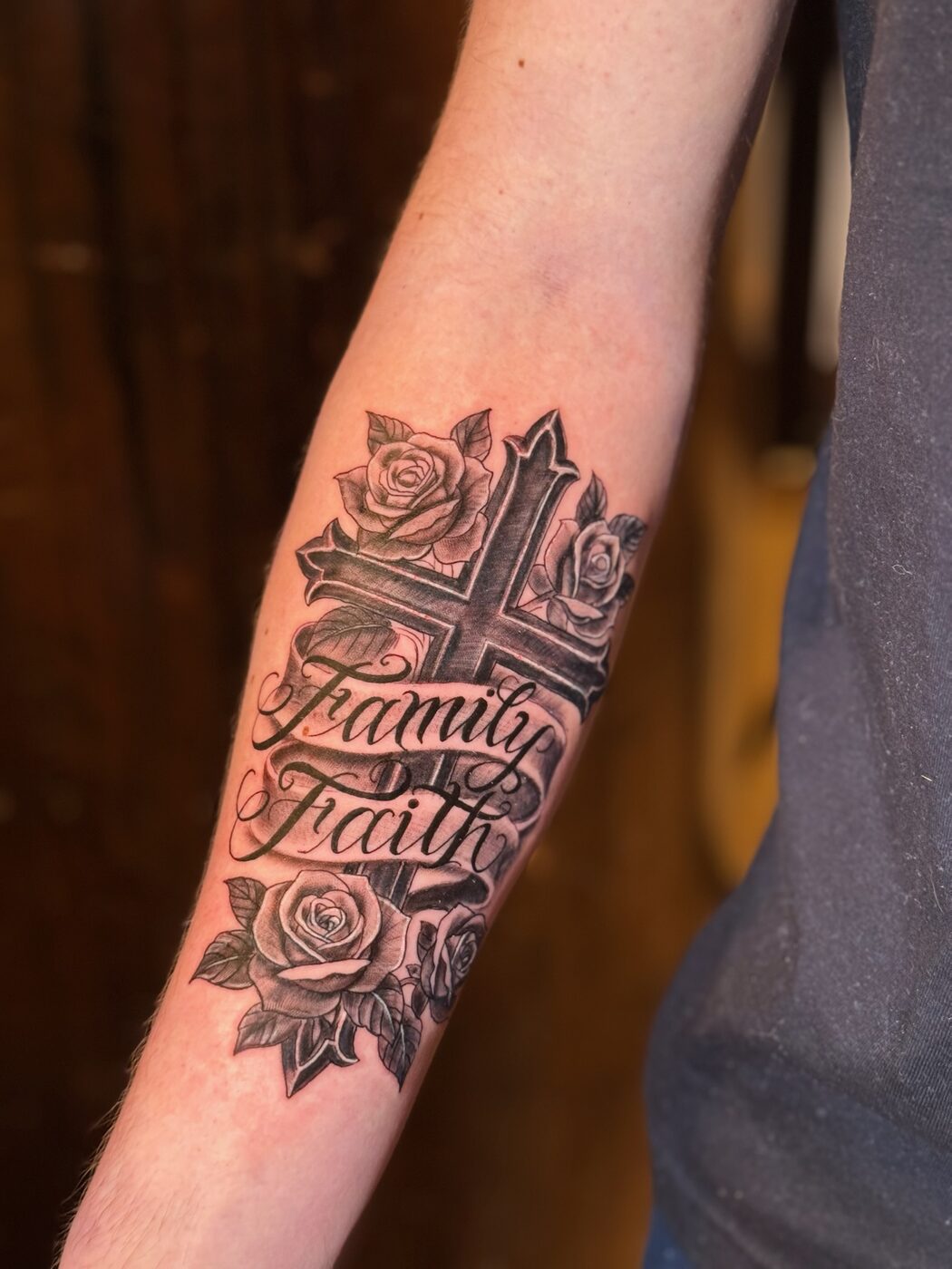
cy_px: 634
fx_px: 1760
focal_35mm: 48
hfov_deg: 30.3
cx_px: 476
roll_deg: +2.2
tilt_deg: -22.4
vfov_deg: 39.7
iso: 250
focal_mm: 6.76
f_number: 1.78
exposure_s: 1/41
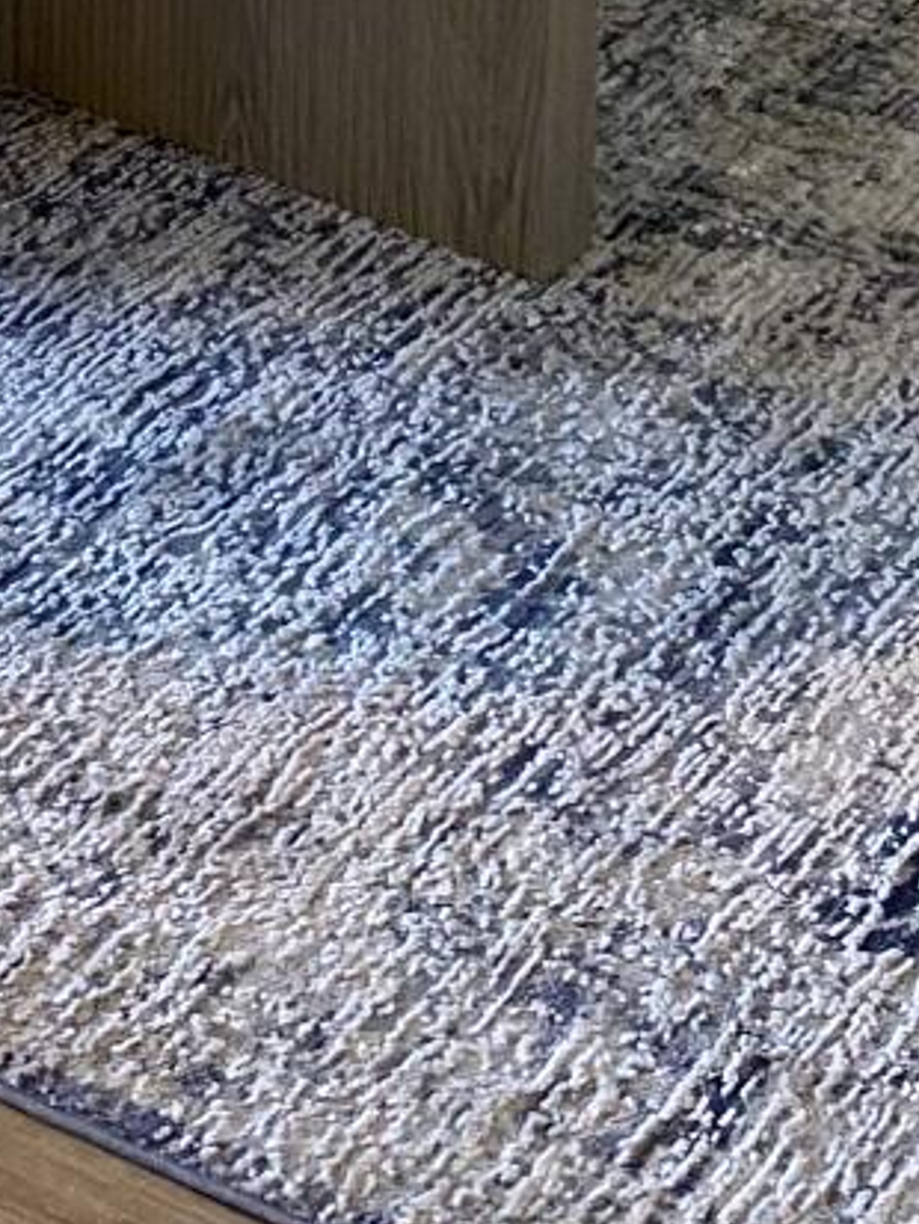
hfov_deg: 11.8
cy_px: -951
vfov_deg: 14.0
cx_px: 353
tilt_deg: -13.0
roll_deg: -0.2
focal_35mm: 126
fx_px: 4458
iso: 100
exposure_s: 1/60
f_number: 1.8
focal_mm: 4.25
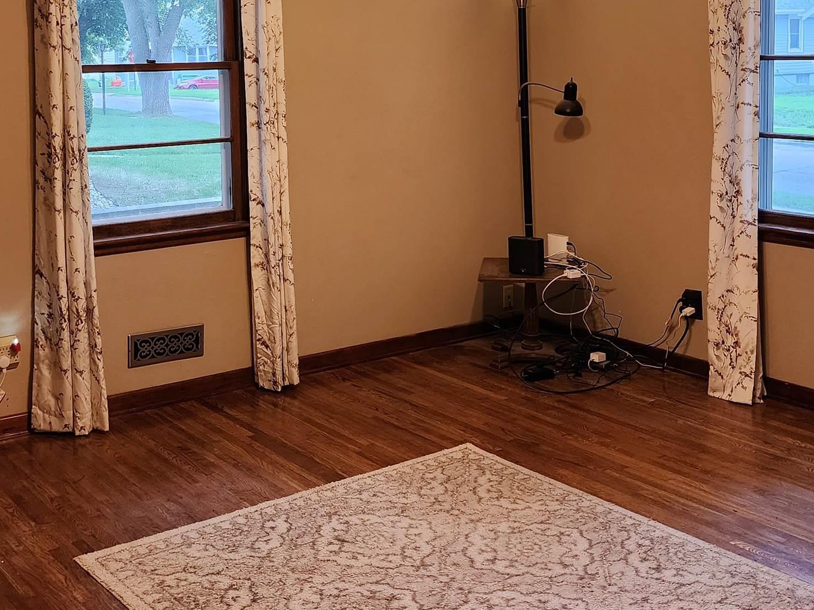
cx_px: 331
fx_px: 1129
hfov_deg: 39.5
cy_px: 161
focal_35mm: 48
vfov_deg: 29.8
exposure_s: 1/120
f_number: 1.8
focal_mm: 6.4
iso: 320
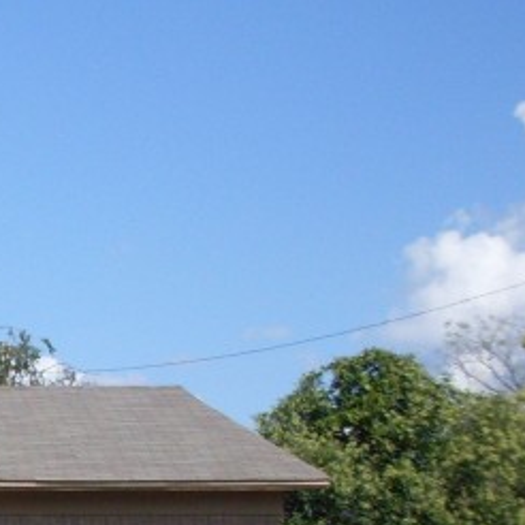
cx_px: -493
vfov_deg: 12.2
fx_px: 2402
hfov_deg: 11.4
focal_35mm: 140
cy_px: 612
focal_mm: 6.3
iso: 80
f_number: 8.4
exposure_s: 1/250
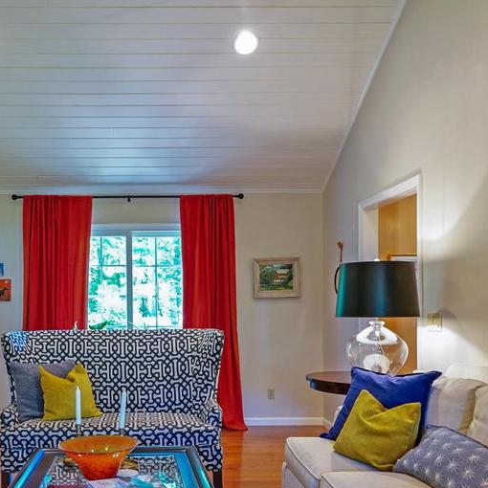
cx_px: 152
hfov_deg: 45.2
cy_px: 322
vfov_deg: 45.4
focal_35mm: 36
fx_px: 574
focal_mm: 10
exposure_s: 1/30
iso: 640
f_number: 2.8
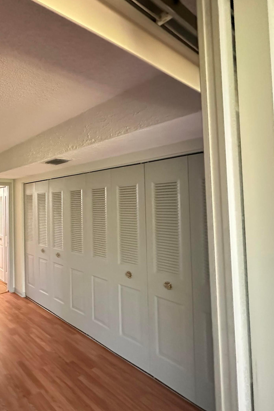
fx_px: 228
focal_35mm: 20
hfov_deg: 53.4
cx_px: 23
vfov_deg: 84.0
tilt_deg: +2.6
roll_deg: -0.4
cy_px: 200
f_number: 2.2
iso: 1000
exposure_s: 1/40
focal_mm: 2.22
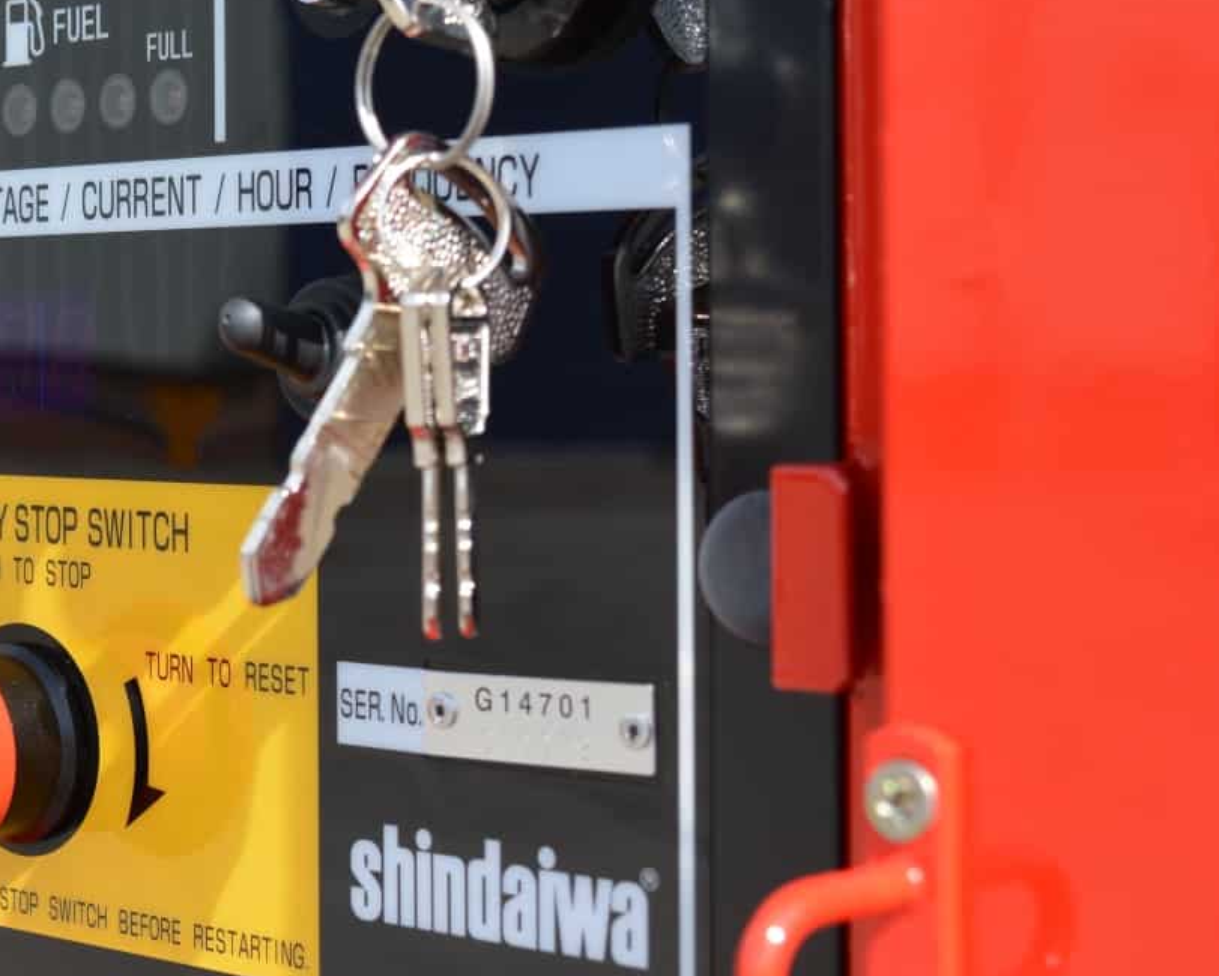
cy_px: 320
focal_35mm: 90
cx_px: 75
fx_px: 3247
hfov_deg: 20.7
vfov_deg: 17.0
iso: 100
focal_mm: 32
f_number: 8
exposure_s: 1/160
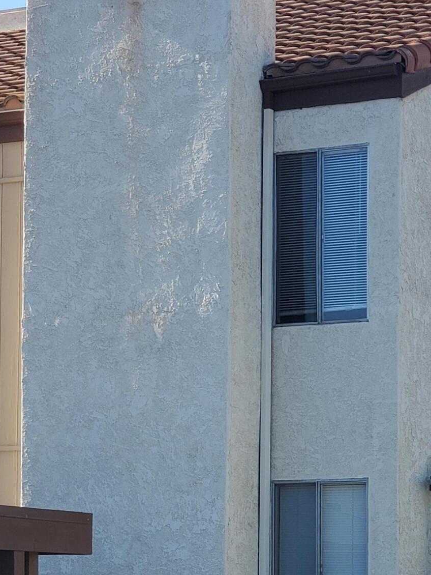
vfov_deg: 21.1
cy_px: 426
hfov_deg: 16.1
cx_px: 187
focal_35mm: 92
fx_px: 1527
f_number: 2.4
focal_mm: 6
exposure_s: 1/385
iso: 50
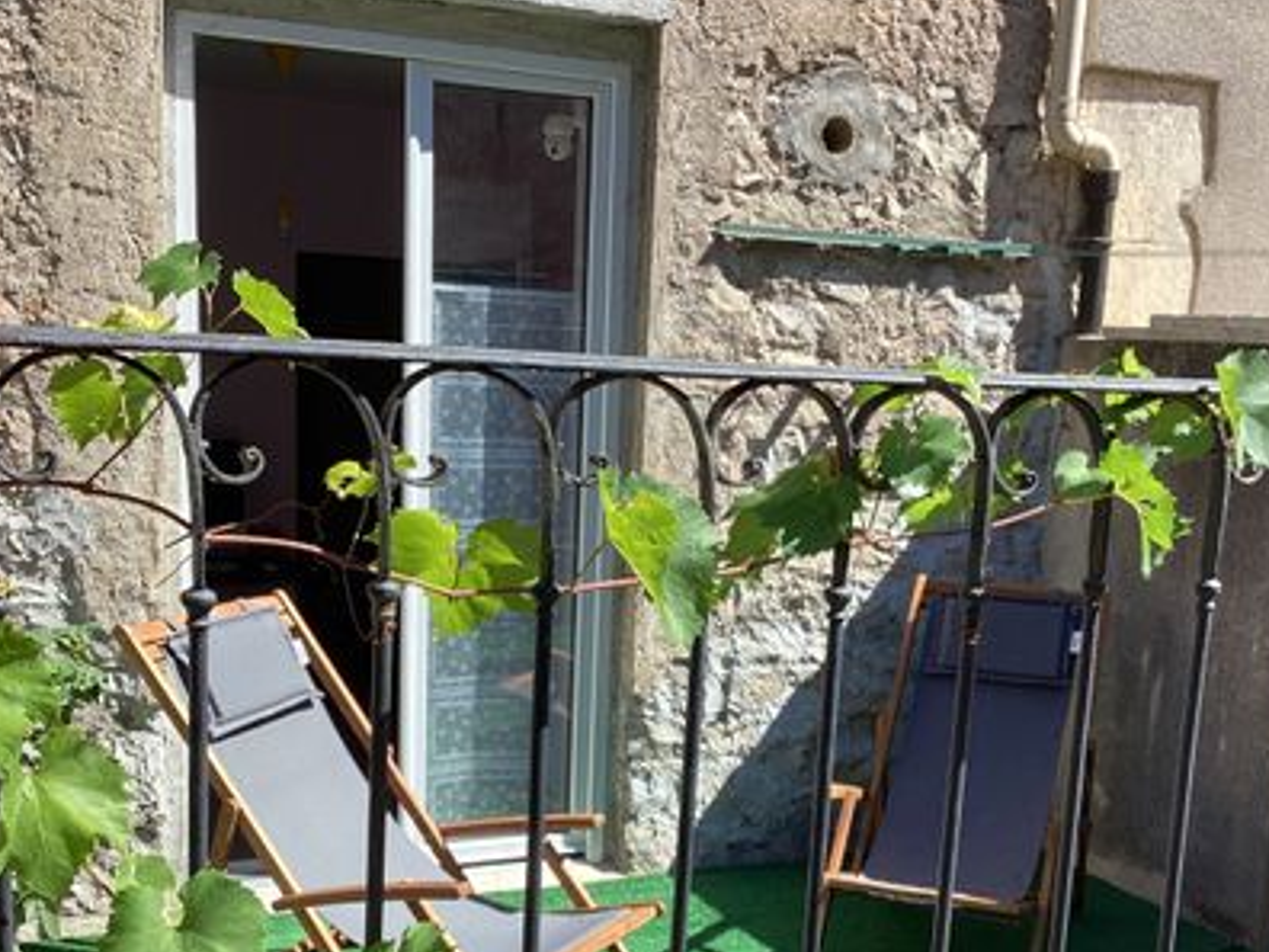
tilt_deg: -12.0
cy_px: 676
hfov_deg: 40.4
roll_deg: -3.2
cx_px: 676
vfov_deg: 30.5
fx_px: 1723
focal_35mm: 47
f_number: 2.4
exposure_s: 1/272
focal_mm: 3.3
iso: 25
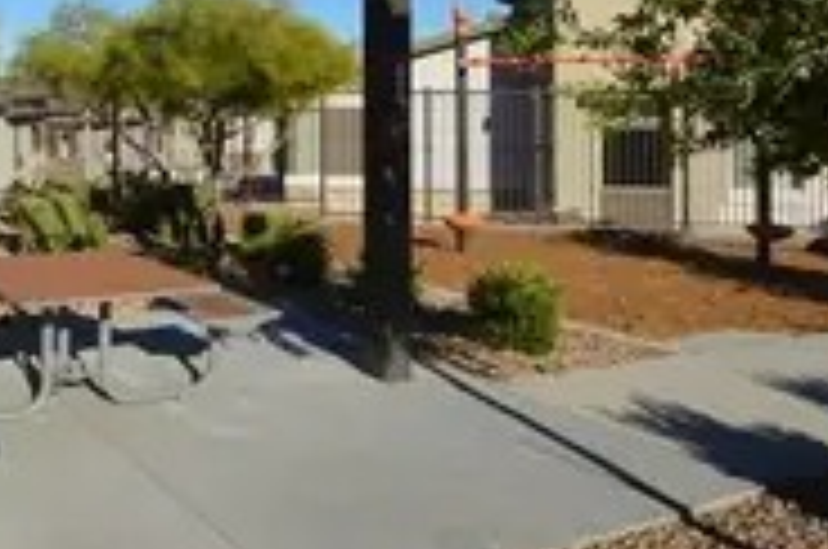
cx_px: 68
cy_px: 104
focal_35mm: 38
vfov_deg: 34.2
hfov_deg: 45.9
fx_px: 862
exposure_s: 1/200
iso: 100
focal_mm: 11.5
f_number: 11
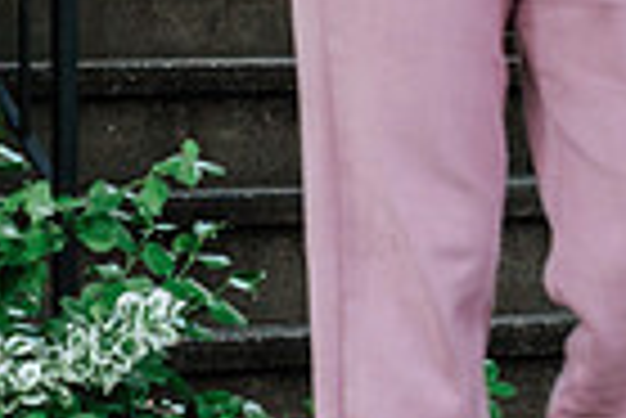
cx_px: -41
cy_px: -407
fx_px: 5431
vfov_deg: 4.4
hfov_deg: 6.6
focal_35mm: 312
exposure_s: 1/200
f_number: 2.8
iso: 800
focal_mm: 50
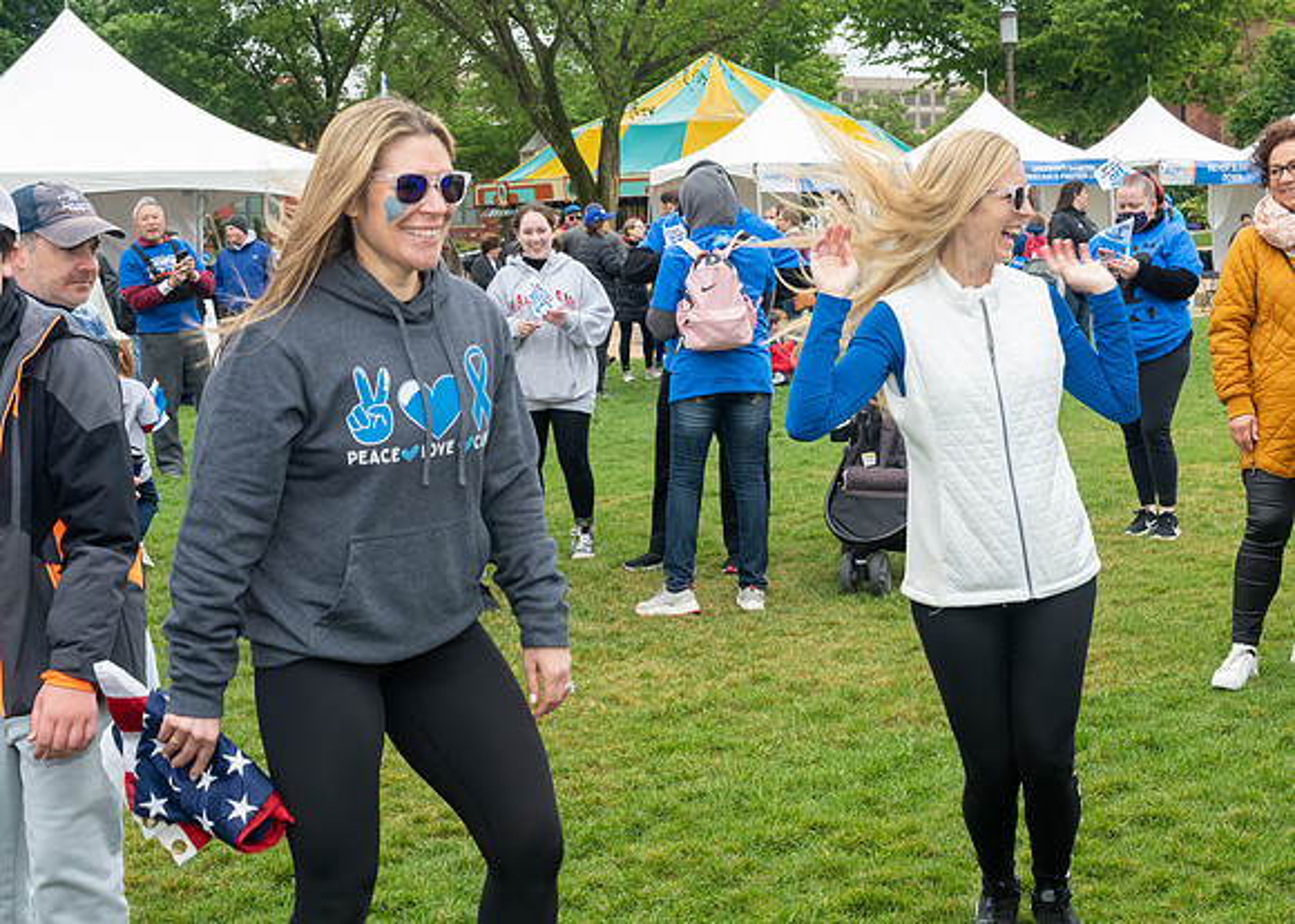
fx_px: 2104
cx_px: 780
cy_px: 416
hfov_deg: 34.1
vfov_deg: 24.8
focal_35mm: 57
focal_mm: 27
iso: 320
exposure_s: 1/250
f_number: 6.3
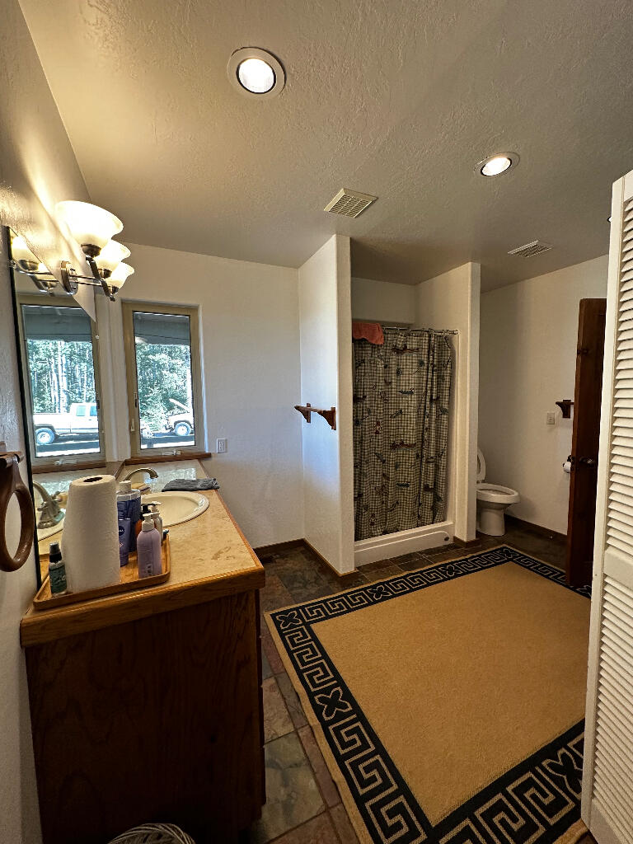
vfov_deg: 102.1
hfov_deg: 85.7
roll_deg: +1.6
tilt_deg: -5.5
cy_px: 422
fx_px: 341
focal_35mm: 14
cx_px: 316
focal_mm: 2.22
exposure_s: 1/120
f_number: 2.2
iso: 160
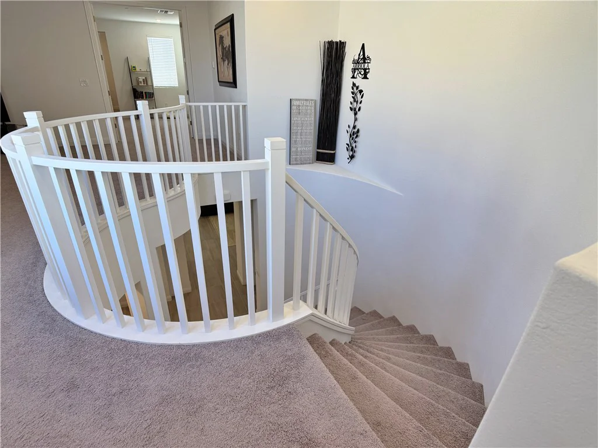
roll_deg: -1.9
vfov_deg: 56.8
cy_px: 224
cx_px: 299
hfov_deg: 71.6
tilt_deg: -25.4
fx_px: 415
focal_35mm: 24
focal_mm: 6.76
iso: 100
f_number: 1.78
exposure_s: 1/223
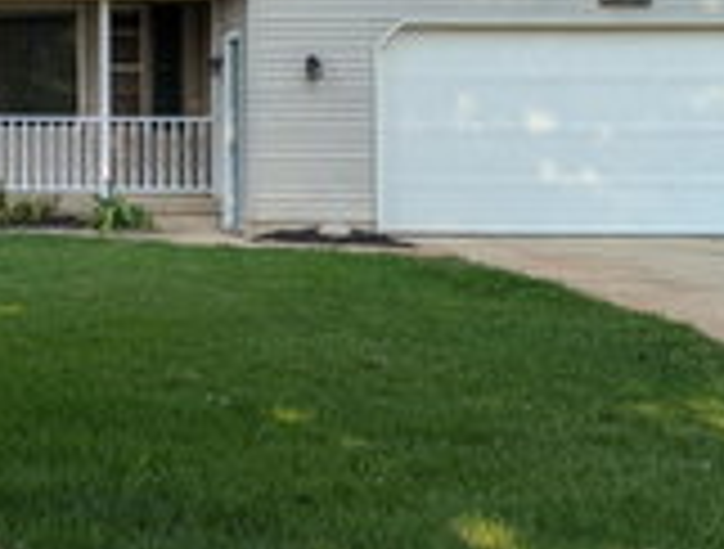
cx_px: -47
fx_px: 1595
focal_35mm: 76
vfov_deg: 19.3
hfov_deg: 24.1
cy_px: 88
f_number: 1.85
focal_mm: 6.81
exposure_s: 1/951
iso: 34
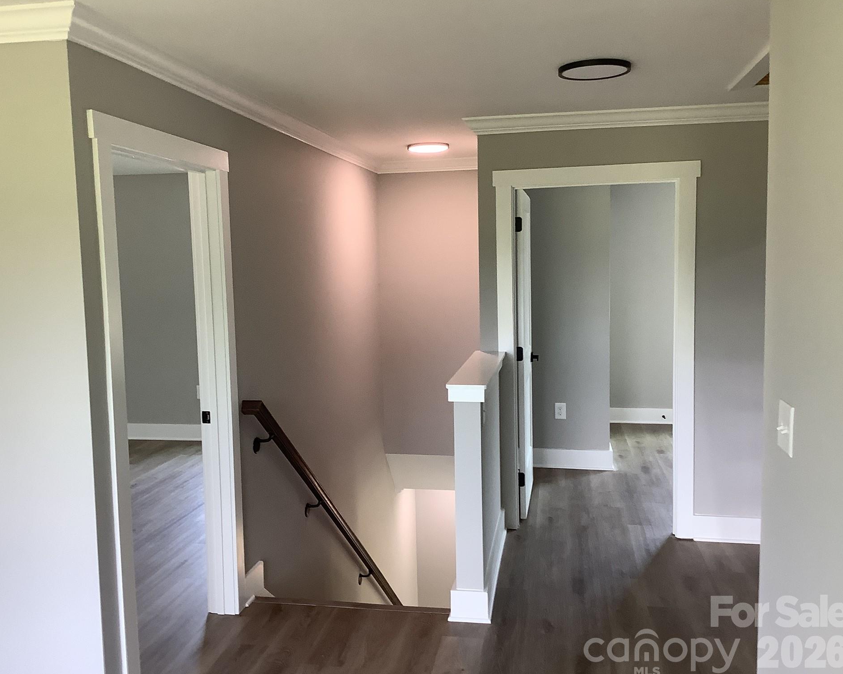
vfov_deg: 44.5
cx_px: 394
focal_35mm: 33
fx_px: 823
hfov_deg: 54.2
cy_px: 339
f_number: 2.4
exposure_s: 1/60
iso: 80
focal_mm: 3.3
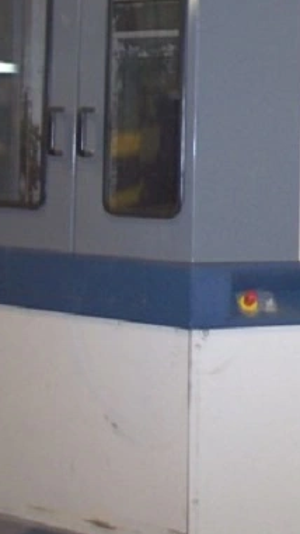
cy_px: 178
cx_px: 426
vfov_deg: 24.3
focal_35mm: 87
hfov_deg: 13.2
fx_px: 1232
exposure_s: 1/30
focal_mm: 8
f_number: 2.8
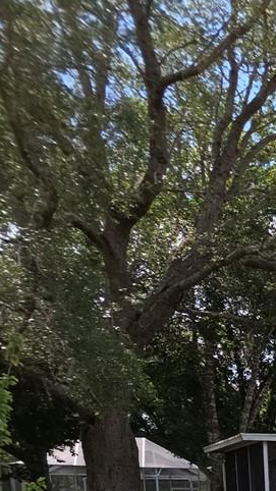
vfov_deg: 35.9
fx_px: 612
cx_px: 708
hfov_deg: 13.9
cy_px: 562
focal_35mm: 47
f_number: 1.9
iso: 20
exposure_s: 1/579
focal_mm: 2.2
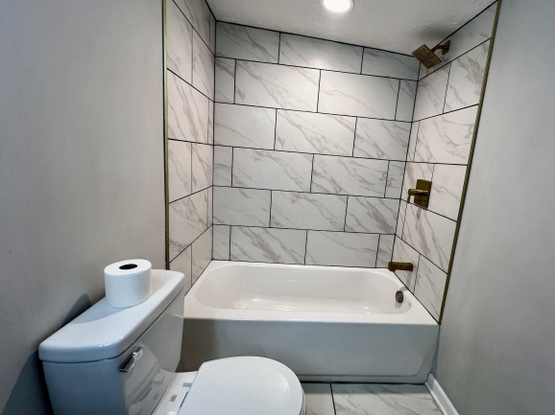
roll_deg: -5.2
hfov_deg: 97.6
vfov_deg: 81.7
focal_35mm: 15
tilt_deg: -11.0
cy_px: 200
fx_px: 240
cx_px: 314
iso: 125
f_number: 1.8
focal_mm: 1.57
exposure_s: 1/120
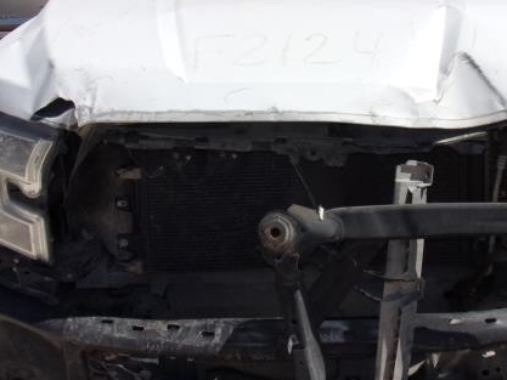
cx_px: 332
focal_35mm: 46
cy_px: 121
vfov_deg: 31.2
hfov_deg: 40.8
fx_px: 674
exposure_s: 1/200
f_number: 10.8
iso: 80
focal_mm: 4.3
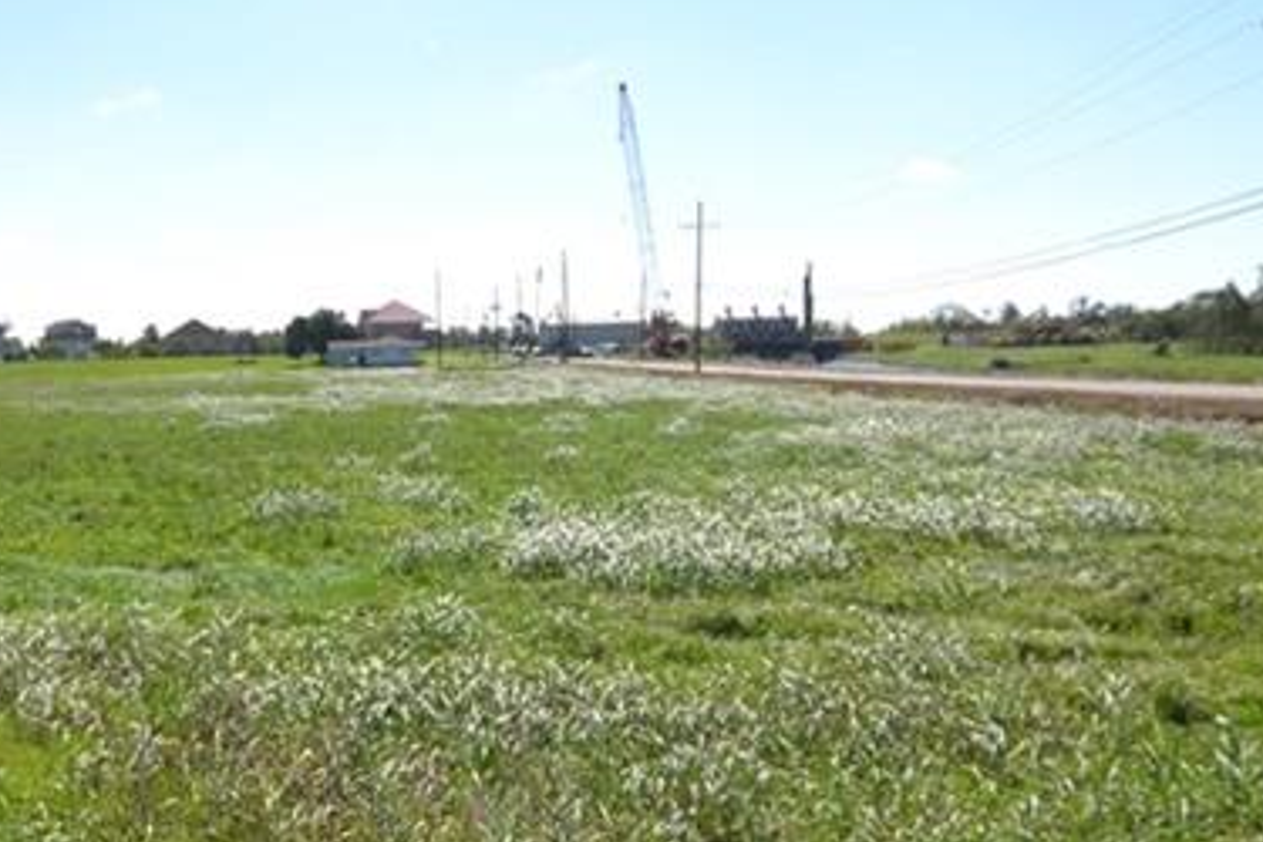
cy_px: 515
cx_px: 431
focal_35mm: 41
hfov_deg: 46.7
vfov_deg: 32.5
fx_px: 1438
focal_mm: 10
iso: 100
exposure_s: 1/250
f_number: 8
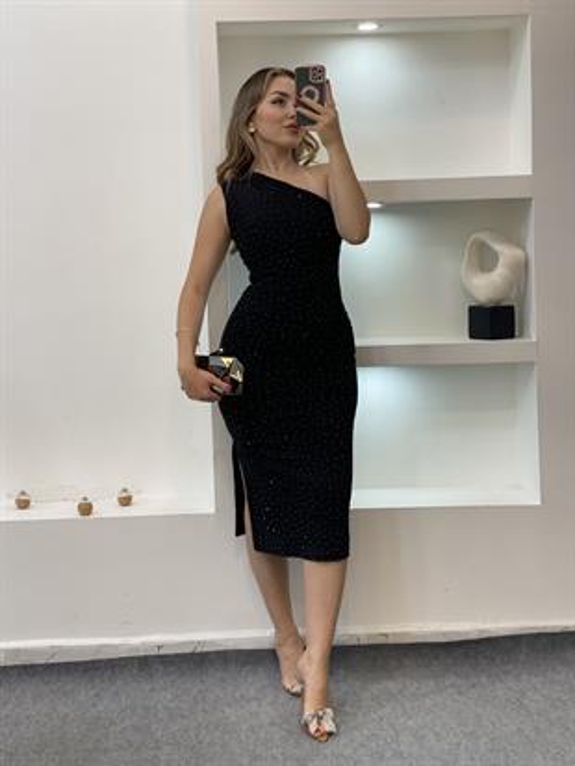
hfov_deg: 28.0
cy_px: 383
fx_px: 1151
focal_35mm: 52
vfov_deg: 36.8
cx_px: 288
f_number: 2
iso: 80
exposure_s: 1/100
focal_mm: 6
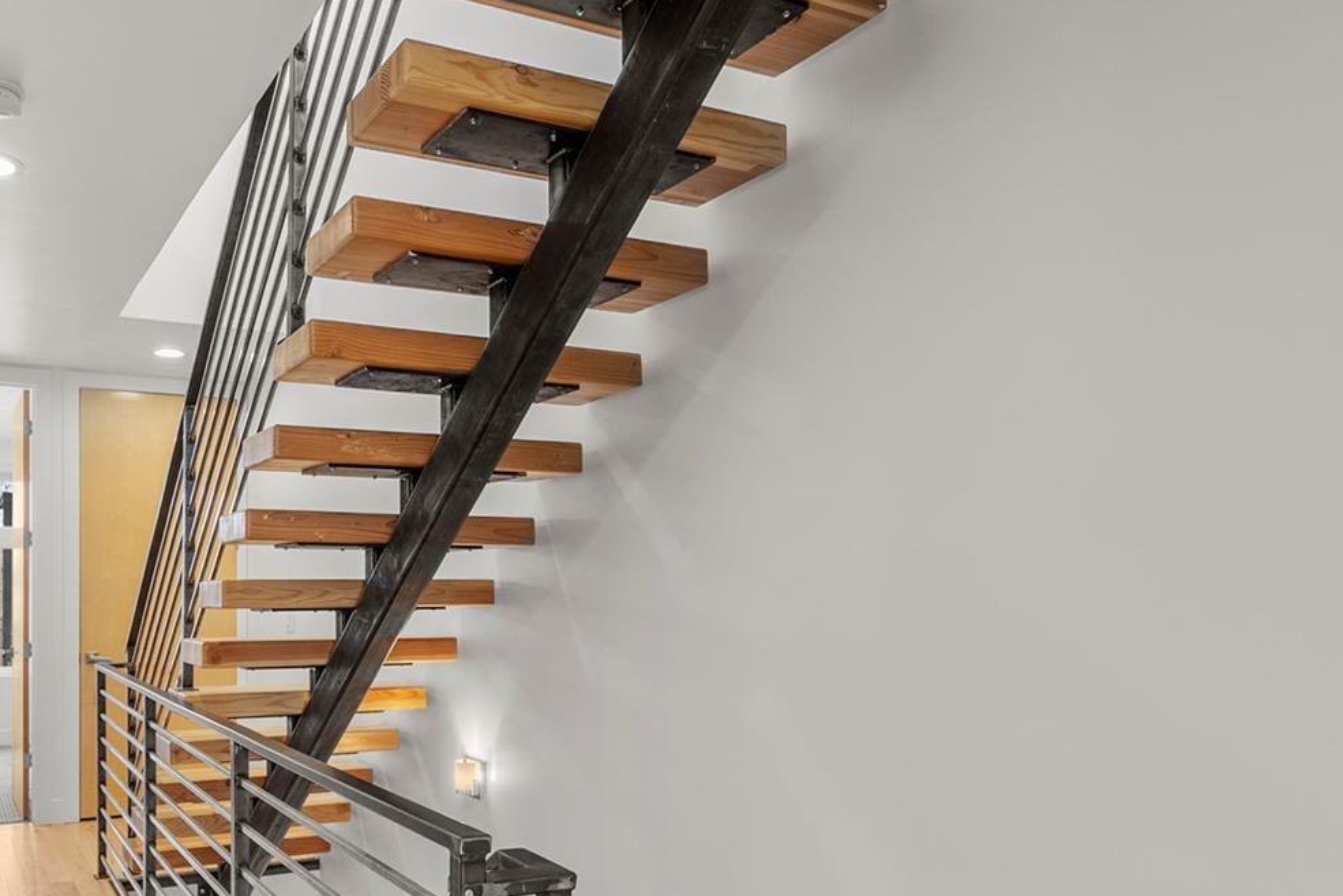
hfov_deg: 66.2
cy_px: 584
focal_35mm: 26
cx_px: 379
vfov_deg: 48.9
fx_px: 970
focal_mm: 16
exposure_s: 1/13
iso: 250
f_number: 7.1
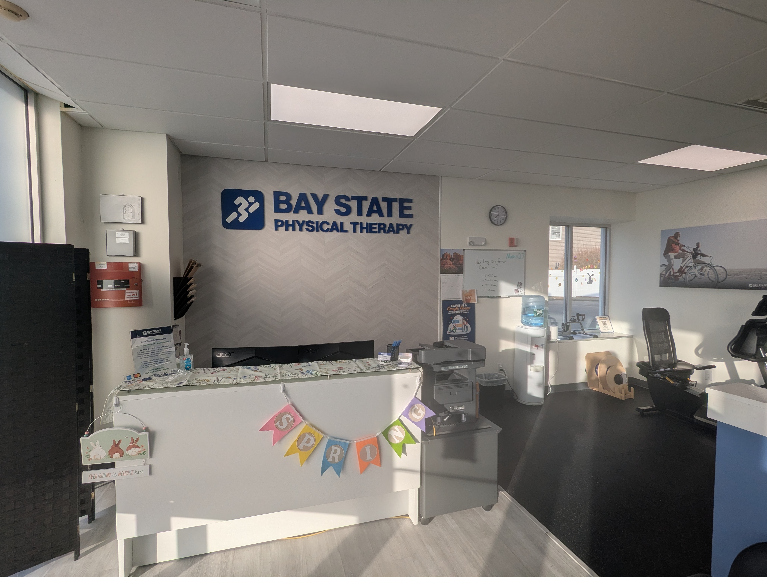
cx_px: 384
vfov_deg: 78.2
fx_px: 355
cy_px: 288
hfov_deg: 94.4
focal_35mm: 16
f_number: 2.2
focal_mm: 2.35
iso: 48
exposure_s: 1/606
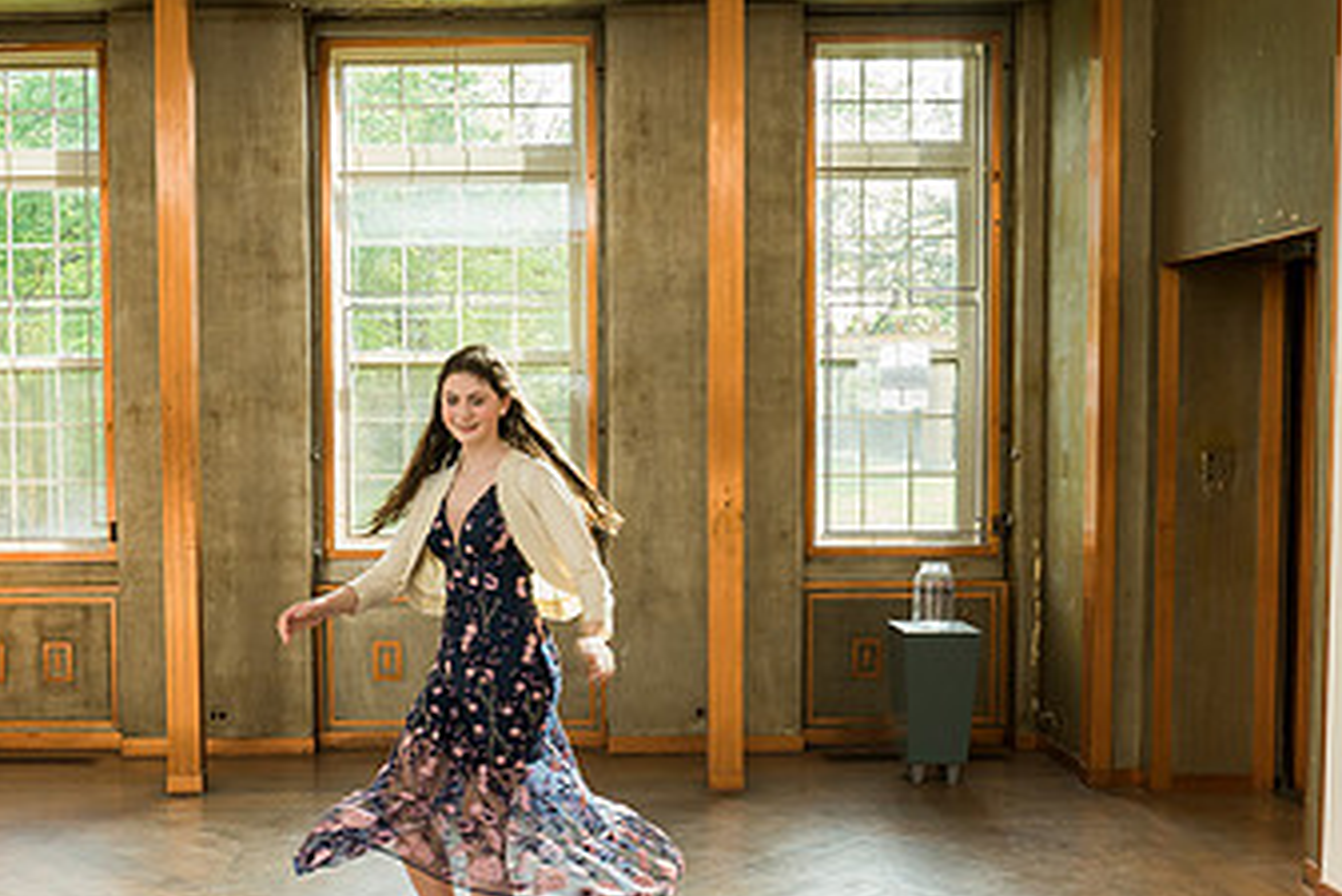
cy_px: 508
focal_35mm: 43
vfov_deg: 31.2
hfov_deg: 45.0
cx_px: 502
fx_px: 1604
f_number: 5
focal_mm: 25
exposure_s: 1/100
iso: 1250
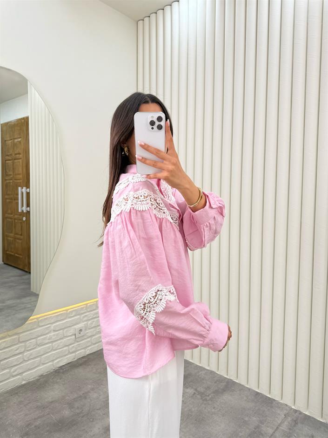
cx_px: 164
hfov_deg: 56.8
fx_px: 303
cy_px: 219
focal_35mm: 24
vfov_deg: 71.6
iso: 80
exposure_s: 1/342
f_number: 1.78
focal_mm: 6.76
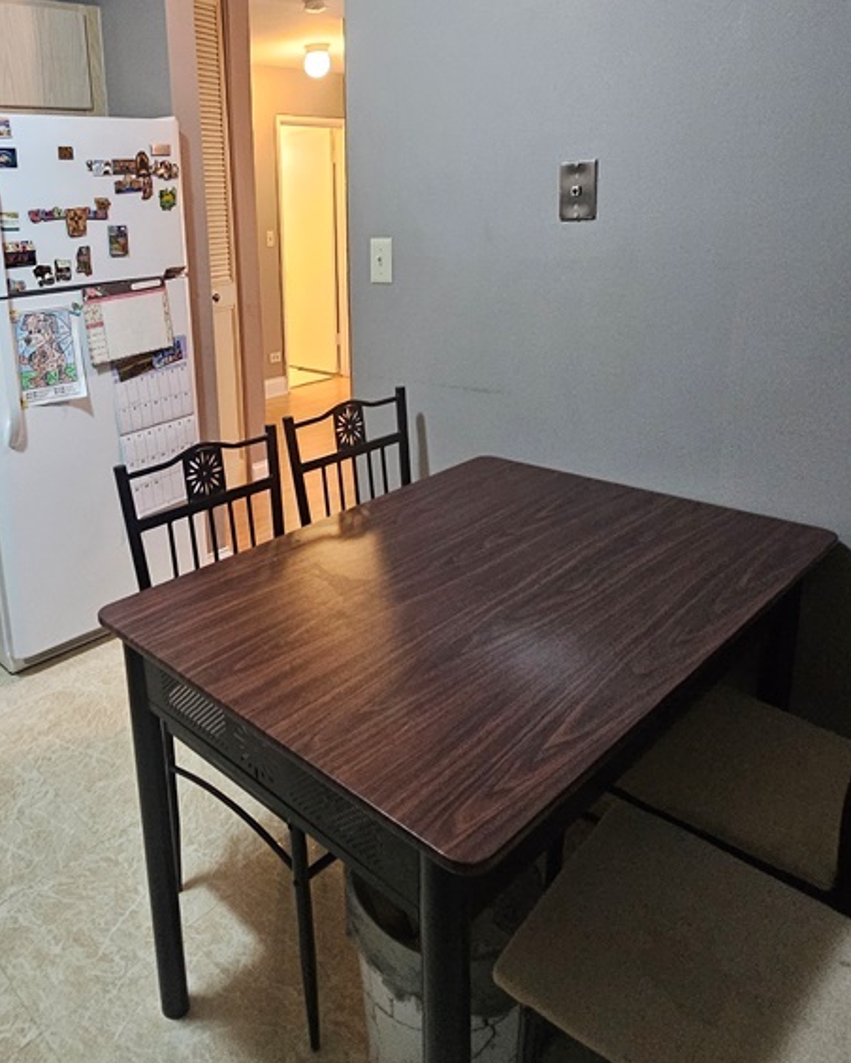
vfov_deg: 71.3
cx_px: 205
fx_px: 724
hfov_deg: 57.6
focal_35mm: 23
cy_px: 391
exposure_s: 1/30
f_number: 2.2
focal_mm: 2.2
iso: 640
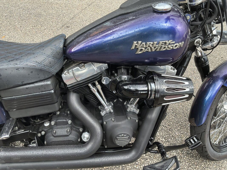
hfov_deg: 63.4
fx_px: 184
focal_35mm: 28
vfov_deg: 49.7
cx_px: 114
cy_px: 85
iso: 100
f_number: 1.8
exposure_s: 1/386
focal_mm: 3
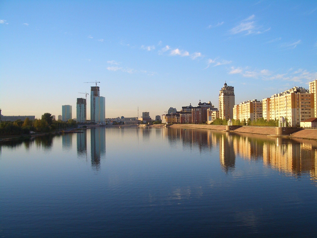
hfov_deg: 52.6
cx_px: 158
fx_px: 321
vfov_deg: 40.7
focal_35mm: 35
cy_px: 119
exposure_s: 1/200
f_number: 4.3
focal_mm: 5.8
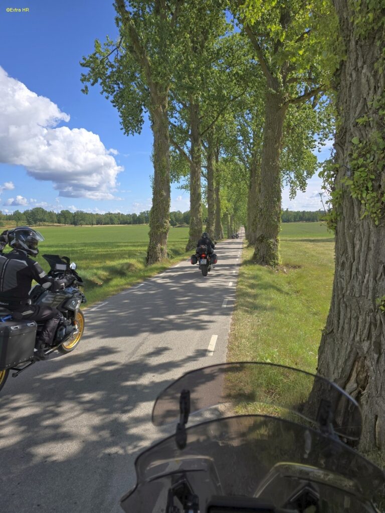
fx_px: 341
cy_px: 256
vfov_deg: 73.9
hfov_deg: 58.9
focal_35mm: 23
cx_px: 192
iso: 12
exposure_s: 1/609
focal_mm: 6.3
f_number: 1.7
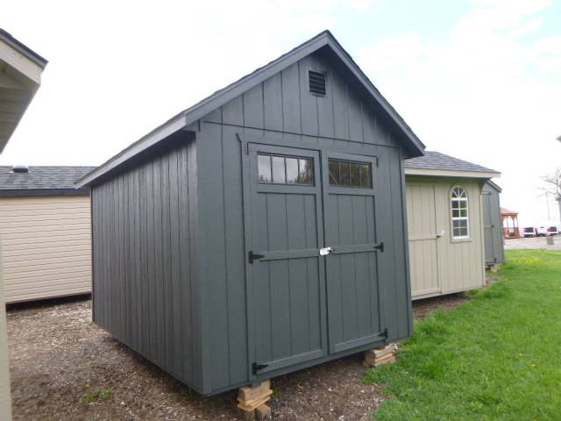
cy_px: 210
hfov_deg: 69.4
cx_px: 280
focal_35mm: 25
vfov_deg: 54.9
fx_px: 405
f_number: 3.9
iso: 100
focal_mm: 4.5
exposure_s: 1/125
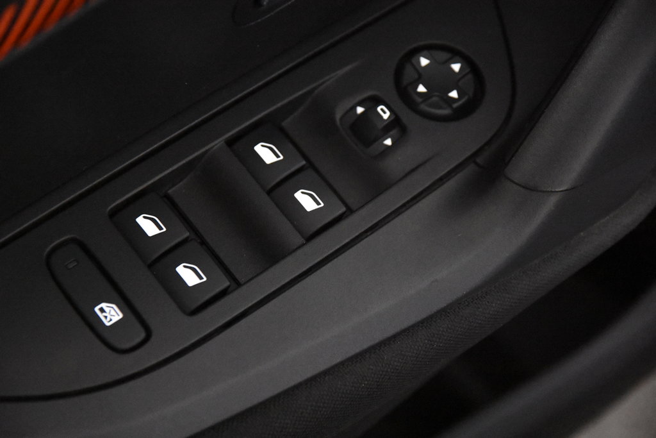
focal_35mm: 105
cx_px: 328
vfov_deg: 13.0
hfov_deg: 19.5
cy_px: 219
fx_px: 1913
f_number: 4
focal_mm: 70
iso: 12800
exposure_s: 1/125
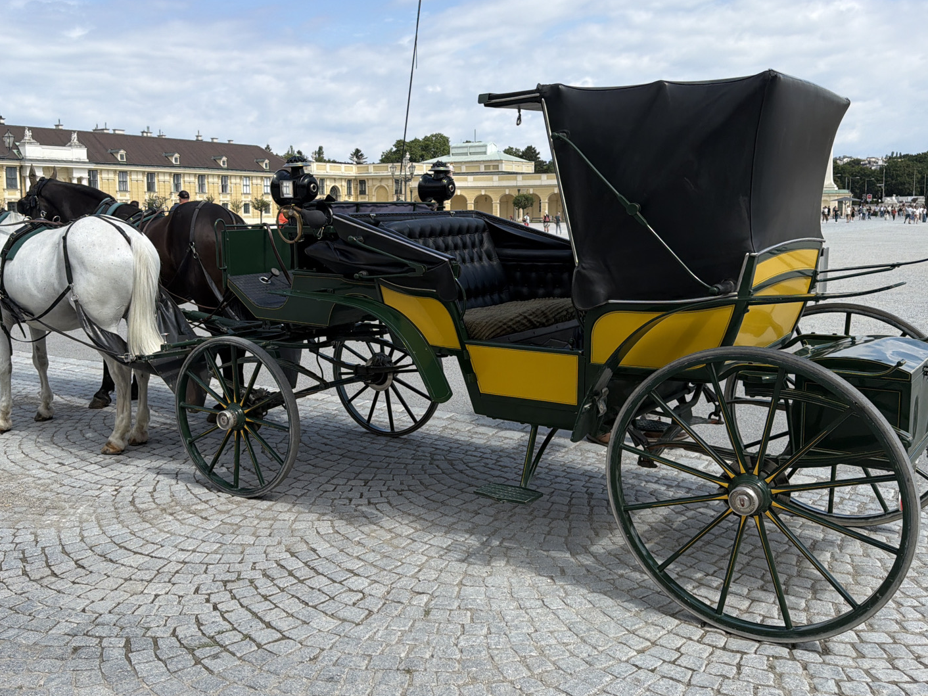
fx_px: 911
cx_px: 407
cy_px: 302
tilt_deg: -6.2
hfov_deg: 53.8
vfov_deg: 41.7
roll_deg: +0.7
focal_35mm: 34
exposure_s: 1/5714
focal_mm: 6.76
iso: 80
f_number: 1.78
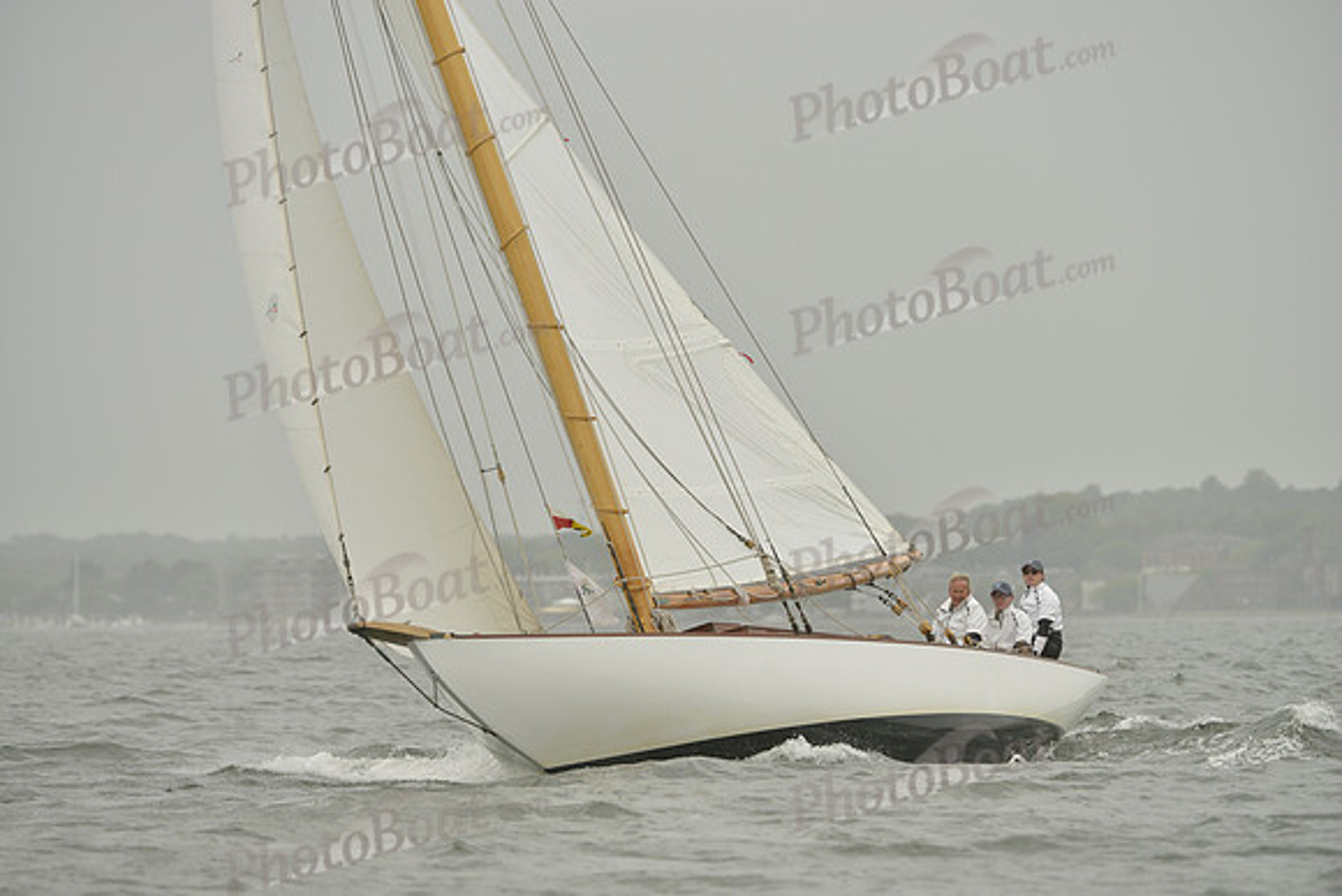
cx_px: 671
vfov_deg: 4.7
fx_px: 10813
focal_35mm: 290
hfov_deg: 7.1
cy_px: 448
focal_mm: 290
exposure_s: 1/640
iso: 400
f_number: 5
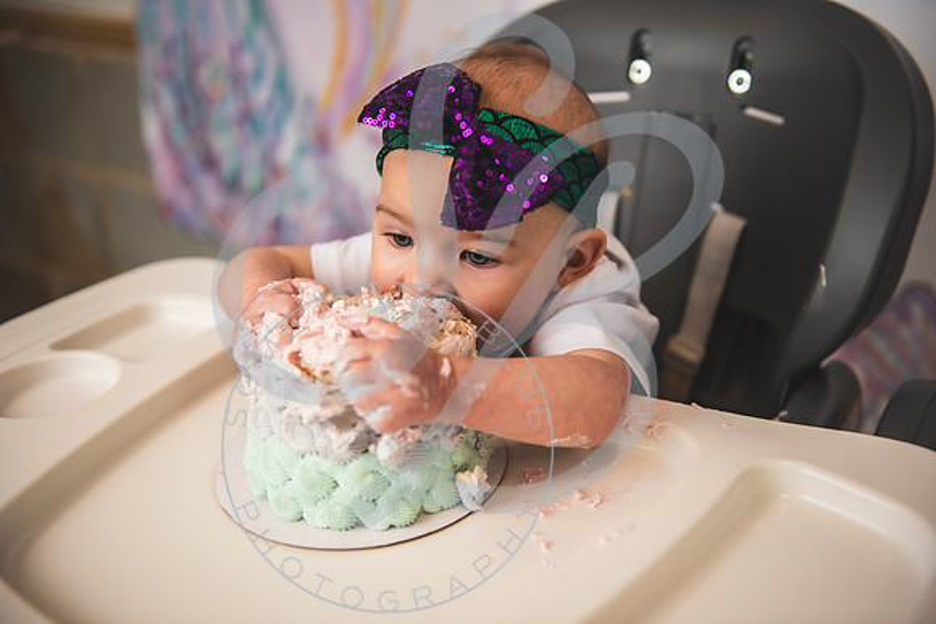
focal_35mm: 40
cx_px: 468
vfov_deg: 33.4
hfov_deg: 48.4
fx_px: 1040
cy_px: 312
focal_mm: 40
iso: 250
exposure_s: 1/160
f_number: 2.8
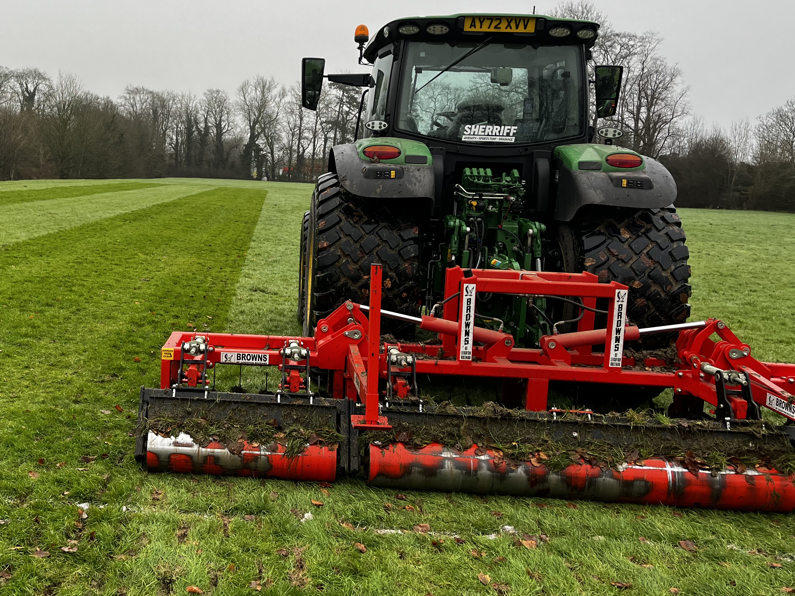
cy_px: 258
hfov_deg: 45.3
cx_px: 208
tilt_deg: -6.6
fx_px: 919
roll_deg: -2.6
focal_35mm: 40
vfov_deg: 35.9
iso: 50
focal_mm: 5.1
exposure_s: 1/305
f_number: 1.6
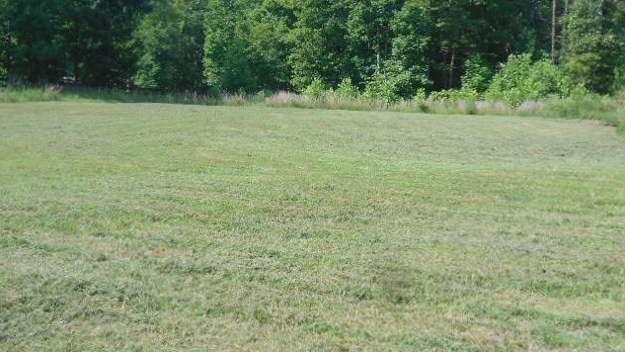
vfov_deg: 22.2
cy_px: 141
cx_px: 310
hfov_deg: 38.5
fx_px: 895
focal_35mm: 54
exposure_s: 1/320
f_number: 4.5
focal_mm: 8.8
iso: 80
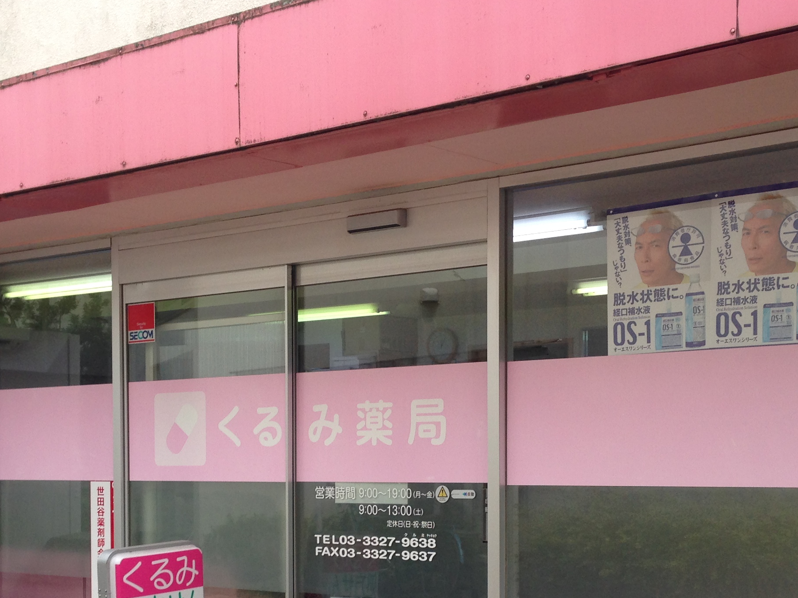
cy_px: 487
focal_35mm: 59
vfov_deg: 24.4
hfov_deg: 32.7
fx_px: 1360
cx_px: 402
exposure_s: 1/589
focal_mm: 4.12
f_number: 2.4
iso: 50
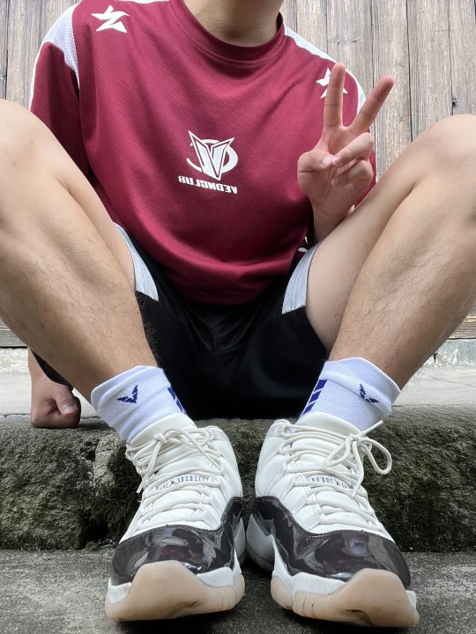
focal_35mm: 30
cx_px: 238
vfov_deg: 60.0
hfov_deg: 46.8
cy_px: 317
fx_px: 550
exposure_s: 1/91
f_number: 2.2
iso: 50
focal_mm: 2.71
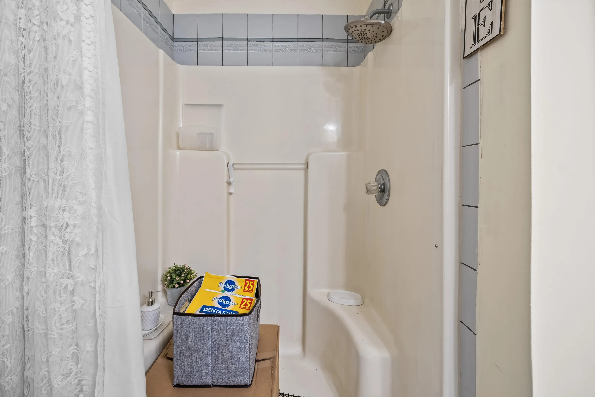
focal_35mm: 14
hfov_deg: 106.3
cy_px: 198
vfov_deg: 83.3
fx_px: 223
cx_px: 298
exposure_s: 2
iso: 250
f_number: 9
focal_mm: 9
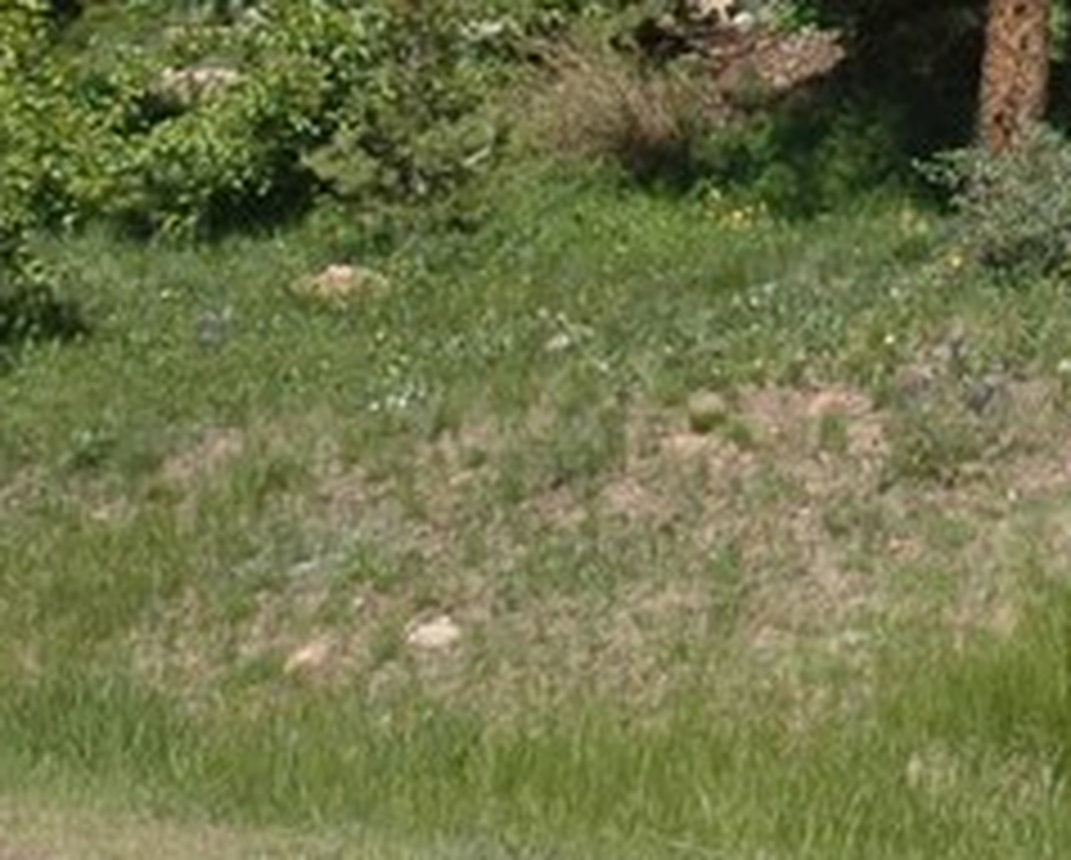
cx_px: 1638
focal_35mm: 186
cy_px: -756
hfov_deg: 10.0
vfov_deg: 8.0
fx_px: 5907
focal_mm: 29
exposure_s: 1/320
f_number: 9
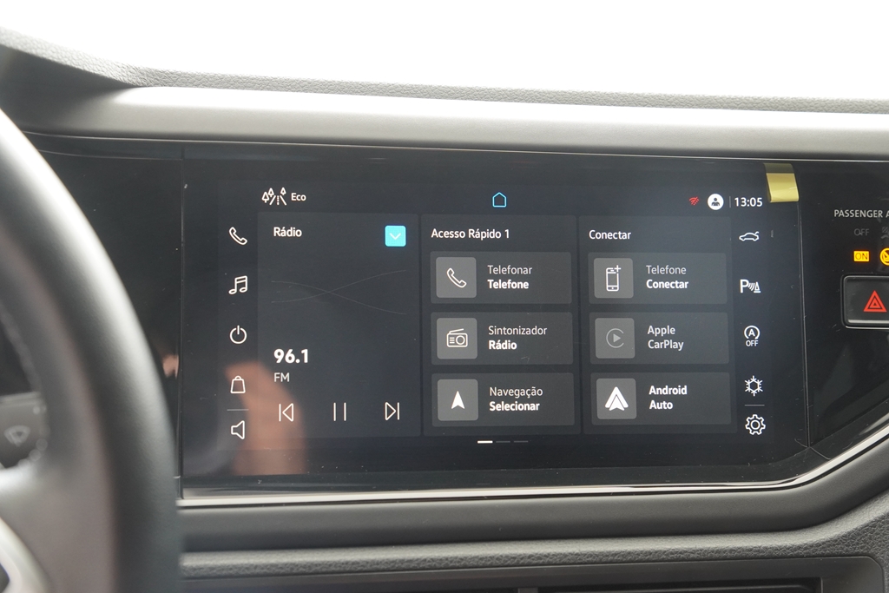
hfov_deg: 32.6
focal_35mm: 62
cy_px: 296
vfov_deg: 22.1
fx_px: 1519
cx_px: 444
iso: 800
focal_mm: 41
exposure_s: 1/80
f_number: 4
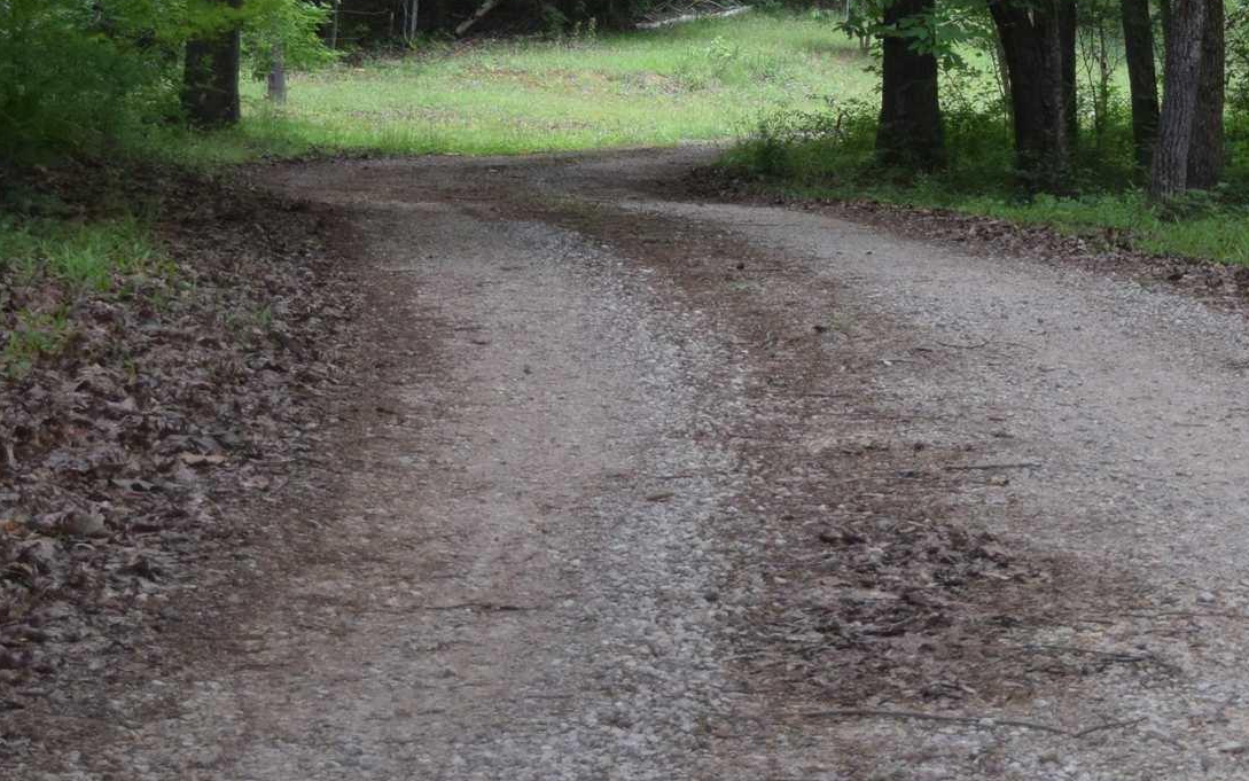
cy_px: 19
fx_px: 4698
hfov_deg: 15.0
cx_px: 1078
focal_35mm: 138
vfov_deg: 9.4
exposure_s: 1/500
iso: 900
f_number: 4.5
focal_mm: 32
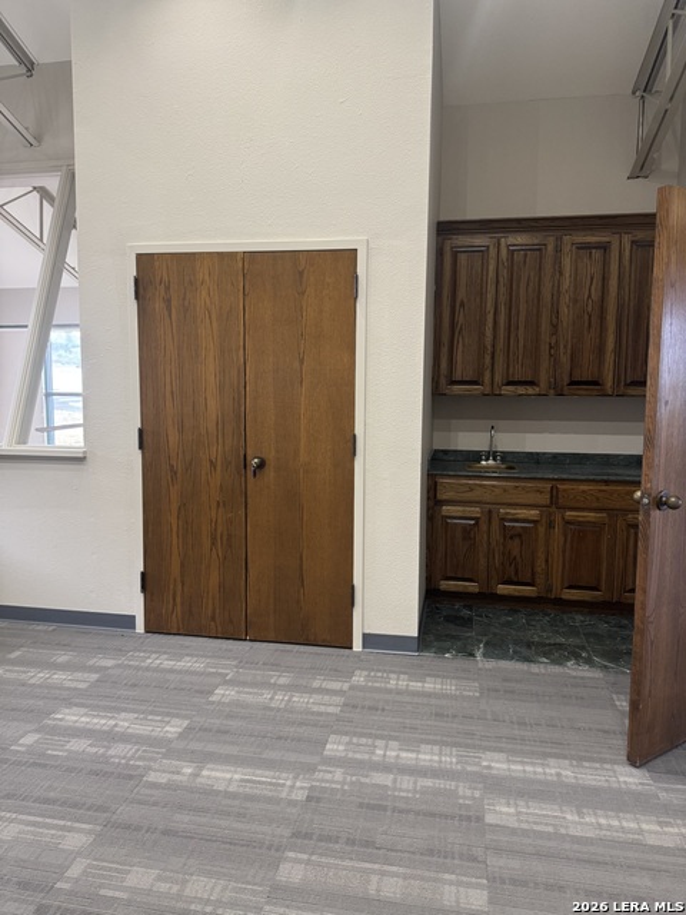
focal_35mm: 24
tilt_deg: -5.3
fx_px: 634
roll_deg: -0.8
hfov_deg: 56.8
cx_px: 343
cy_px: 458
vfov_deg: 71.6
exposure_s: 1/60
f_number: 1.78
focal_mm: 6.76
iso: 250
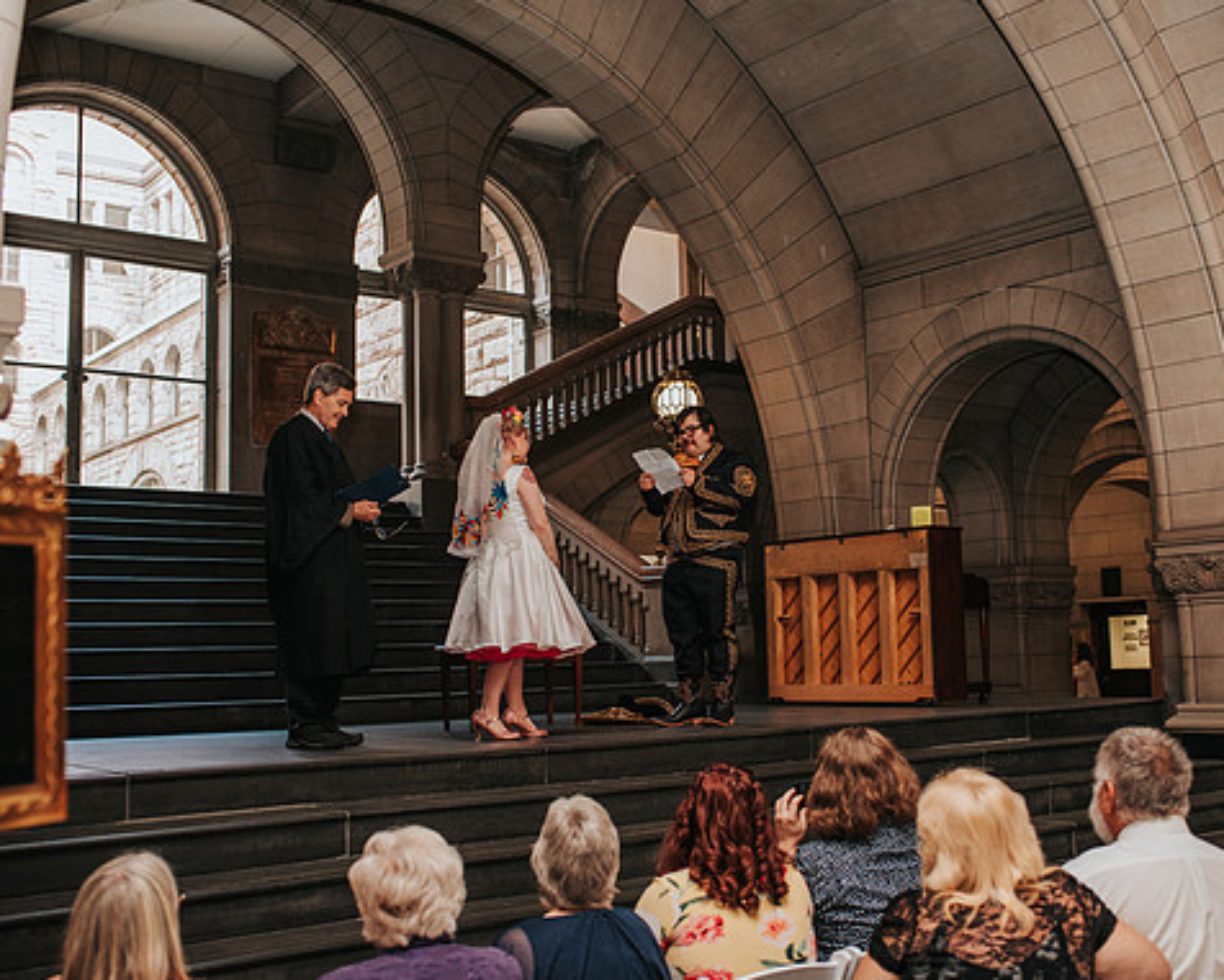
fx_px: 1449
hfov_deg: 45.8
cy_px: 495
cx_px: 643
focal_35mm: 40
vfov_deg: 37.3
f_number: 3.2
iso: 1000
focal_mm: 35
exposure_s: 1/200
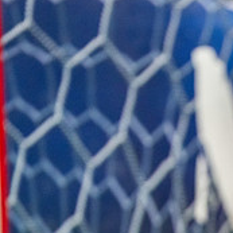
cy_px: 232
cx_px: 326
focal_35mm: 414
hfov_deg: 4.2
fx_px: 3153
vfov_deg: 4.2
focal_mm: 145
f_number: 2.8
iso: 5000
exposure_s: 1/500
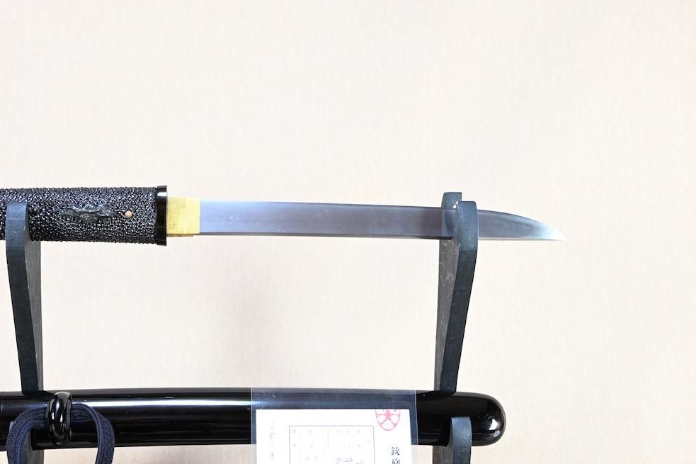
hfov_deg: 40.6
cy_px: 275
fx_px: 929
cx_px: 243
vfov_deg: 28.0
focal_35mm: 48
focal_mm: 22.5
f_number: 3.8
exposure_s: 1/1.6
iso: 100
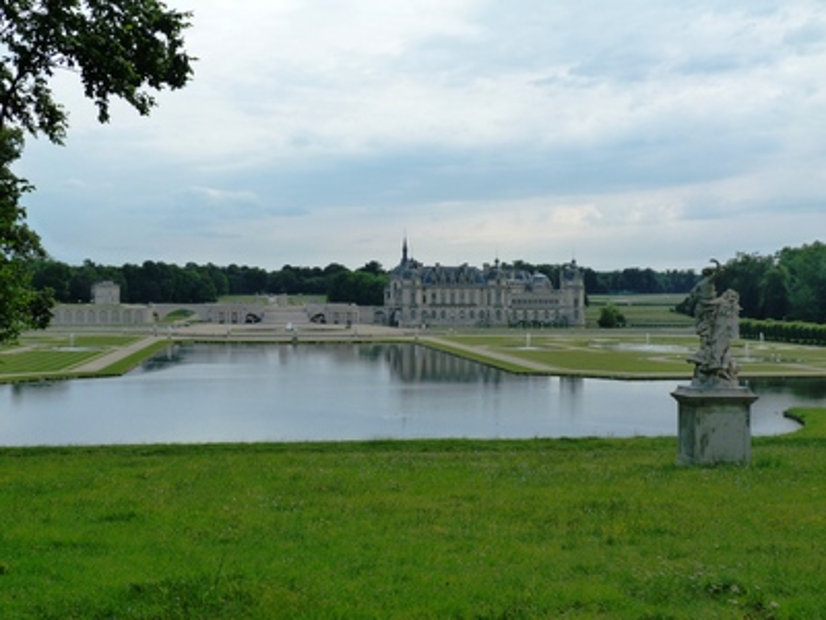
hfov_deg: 34.9
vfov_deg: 26.6
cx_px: 413
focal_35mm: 55
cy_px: 310
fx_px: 1312
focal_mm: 10
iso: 125
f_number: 5
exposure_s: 1/200
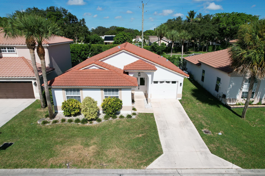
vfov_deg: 57.2
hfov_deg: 78.6
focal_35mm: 22
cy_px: 88
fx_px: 162
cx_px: 132
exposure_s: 1/5000
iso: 200
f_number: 2.8
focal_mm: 8.38
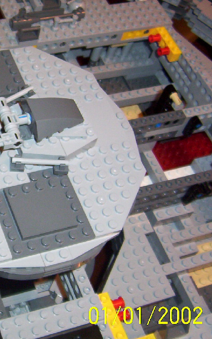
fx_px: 545
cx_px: -33
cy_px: 165
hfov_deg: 20.7
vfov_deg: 34.5
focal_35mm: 59
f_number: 2.76
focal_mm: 5.54
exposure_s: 1/30
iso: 140
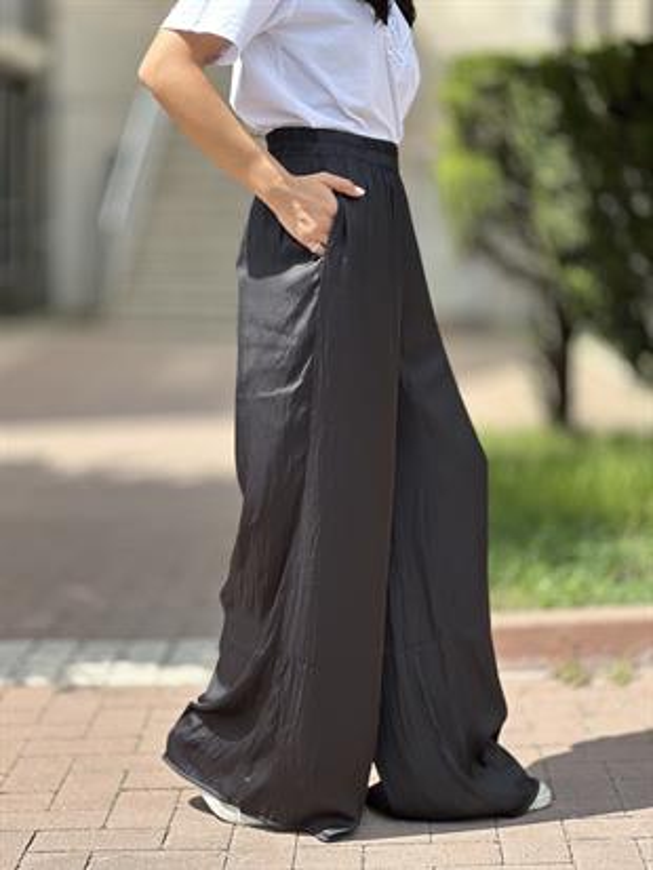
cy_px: 435
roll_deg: -3.5
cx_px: 326
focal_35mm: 77
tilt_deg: -7.4
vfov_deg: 25.3
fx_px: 1936
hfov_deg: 19.1
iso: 25
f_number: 2.8
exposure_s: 1/272
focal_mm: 9
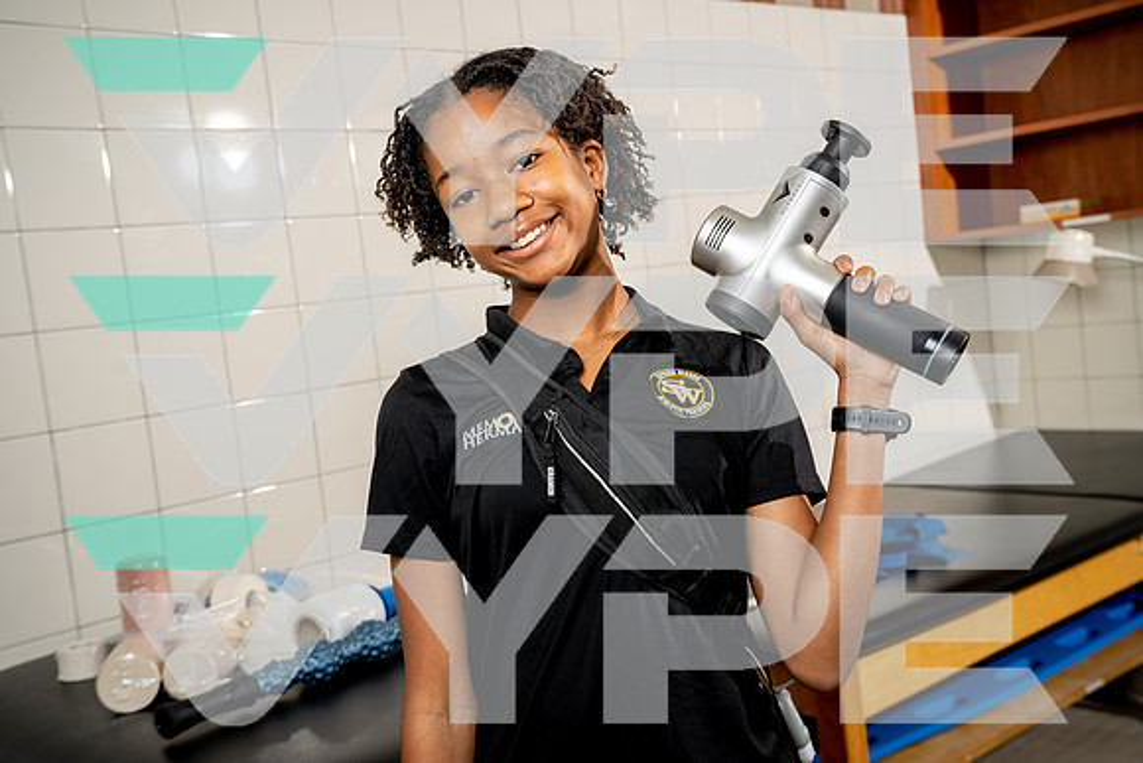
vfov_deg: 32.6
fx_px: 1302
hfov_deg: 47.4
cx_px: 572
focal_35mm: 41
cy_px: 382
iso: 250
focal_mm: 41
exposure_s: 1/250
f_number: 6.3
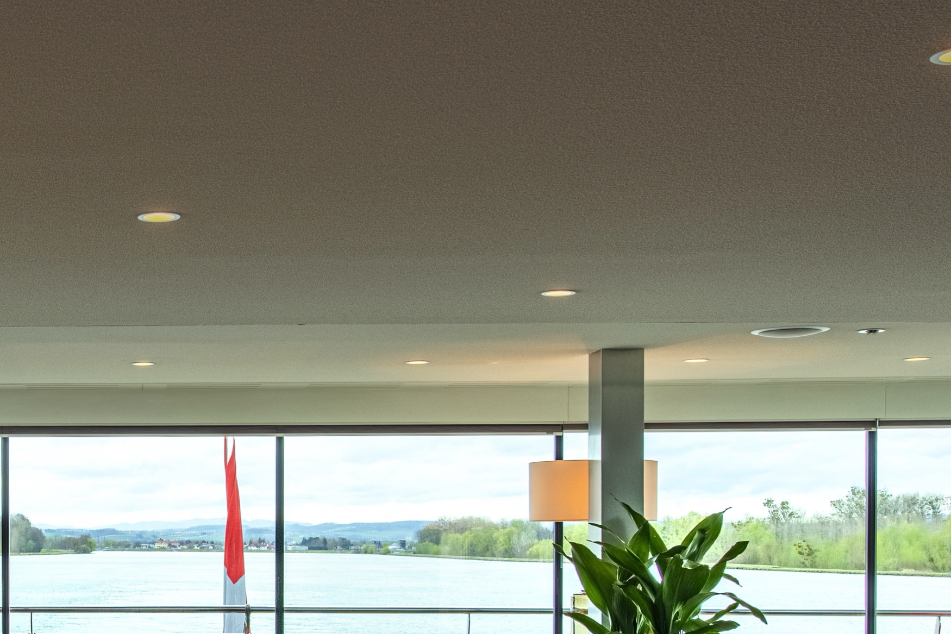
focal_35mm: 48
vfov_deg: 25.9
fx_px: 1268
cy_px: 705
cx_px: 181
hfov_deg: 39.4
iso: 320
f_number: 10
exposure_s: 1/1000
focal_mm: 21
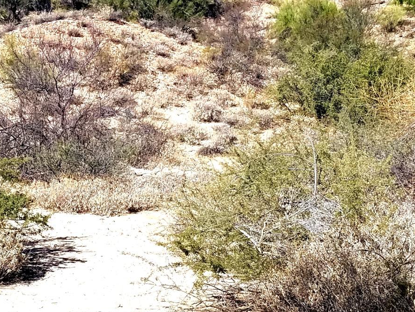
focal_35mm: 88
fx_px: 1055
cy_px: 160
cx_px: 76
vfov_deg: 16.8
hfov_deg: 21.9
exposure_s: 1/2728
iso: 50
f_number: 1.7
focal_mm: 4.2
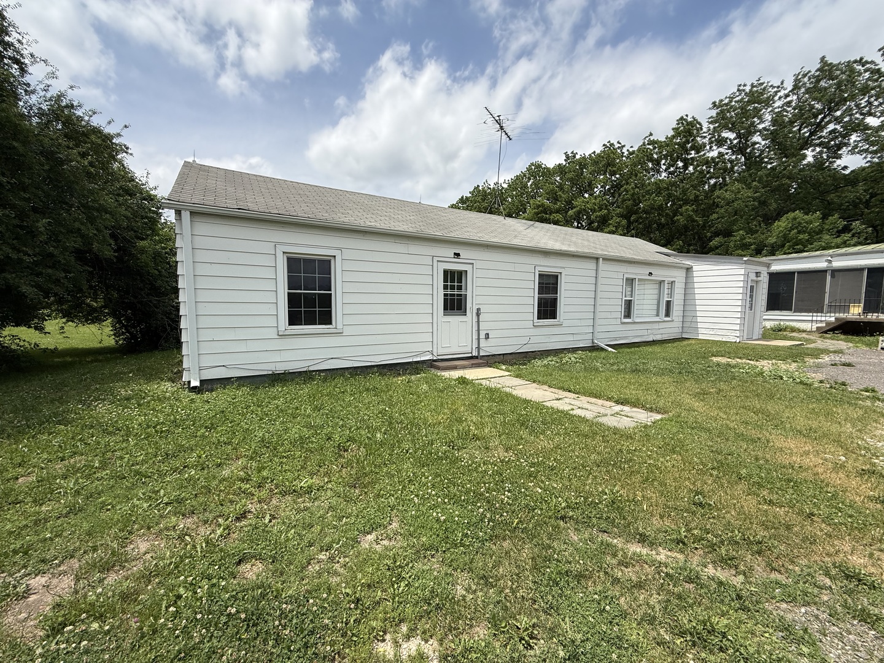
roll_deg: -0.7
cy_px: 332
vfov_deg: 85.7
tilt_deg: -4.6
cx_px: 442
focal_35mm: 14
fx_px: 358
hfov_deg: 102.1
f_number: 2.2
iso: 50
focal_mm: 2.22
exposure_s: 1/2165
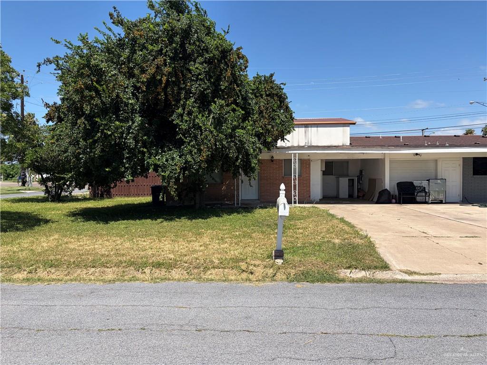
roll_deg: +0.3
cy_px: 182
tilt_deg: -0.7
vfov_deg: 53.1
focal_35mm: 26
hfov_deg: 67.3
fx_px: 366
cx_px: 244
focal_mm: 5.96
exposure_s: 1/4065
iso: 50
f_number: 1.6
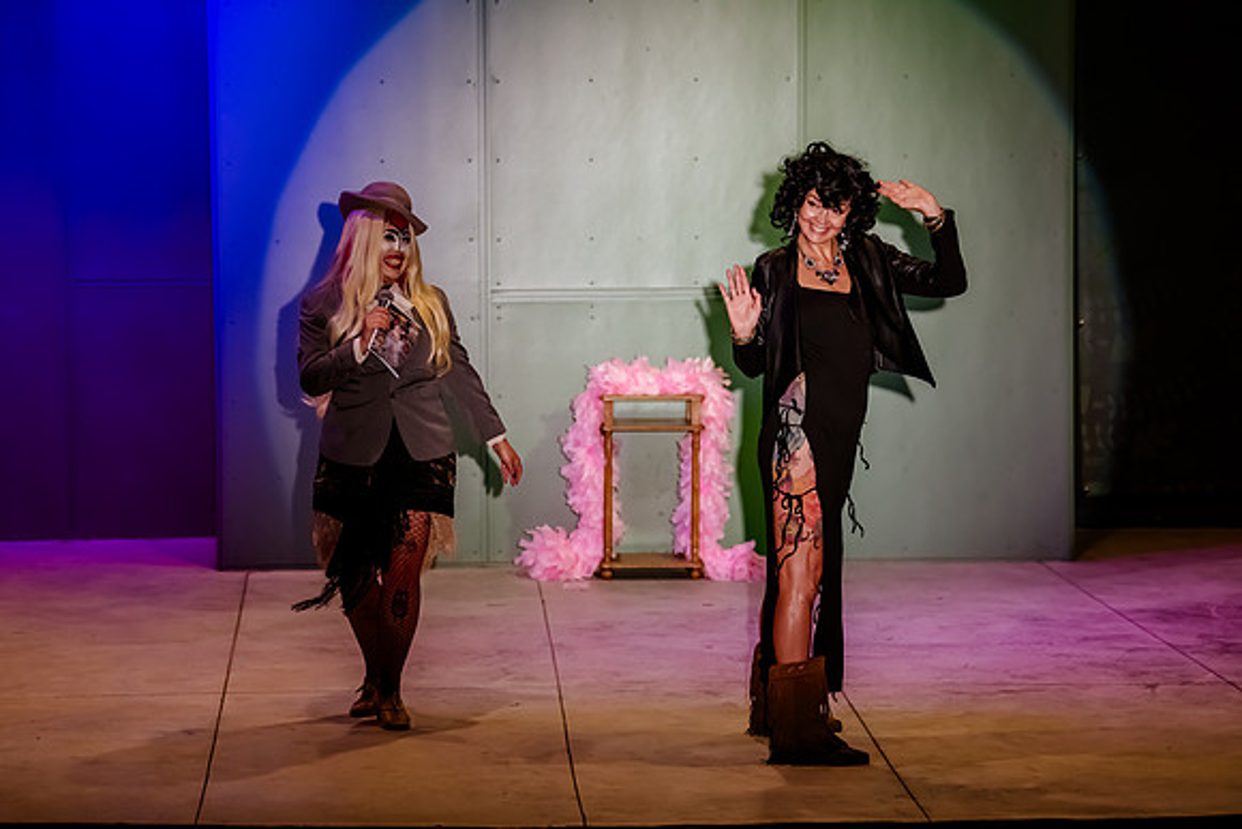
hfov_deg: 15.7
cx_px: 569
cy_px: 354
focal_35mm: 131
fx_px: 4509
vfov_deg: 10.5
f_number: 2.8
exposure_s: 1/320
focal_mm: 112
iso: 3200
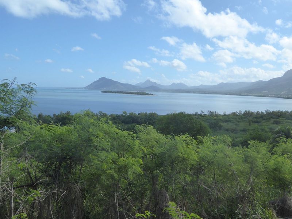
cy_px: 110
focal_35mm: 34
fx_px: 287
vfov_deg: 41.8
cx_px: 146
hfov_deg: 54.0
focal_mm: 5.8
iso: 160
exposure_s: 1/800
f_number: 4
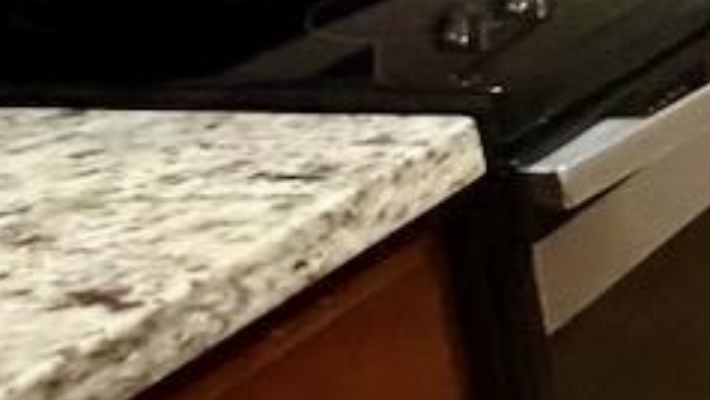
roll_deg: +0.8
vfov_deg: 13.6
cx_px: 1608
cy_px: -260
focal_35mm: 82
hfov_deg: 16.0
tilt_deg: -11.4
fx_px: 1544
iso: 640
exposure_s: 1/60
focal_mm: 2.22
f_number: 2.2
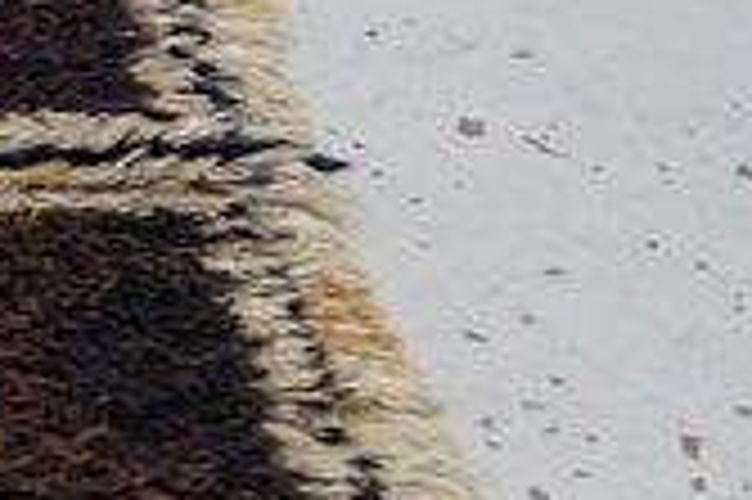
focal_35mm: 247
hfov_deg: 7.4
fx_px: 5154
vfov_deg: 5.5
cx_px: -1432
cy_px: 734
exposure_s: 1/10
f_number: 6.3
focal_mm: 22
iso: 400
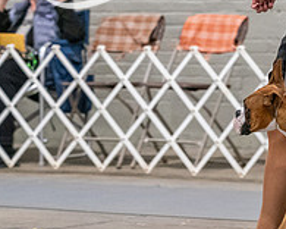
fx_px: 2726
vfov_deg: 4.8
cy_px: 40
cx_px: 279
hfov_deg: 6.0
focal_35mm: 322
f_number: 3.5
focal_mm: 99
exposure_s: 1/250
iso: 6400
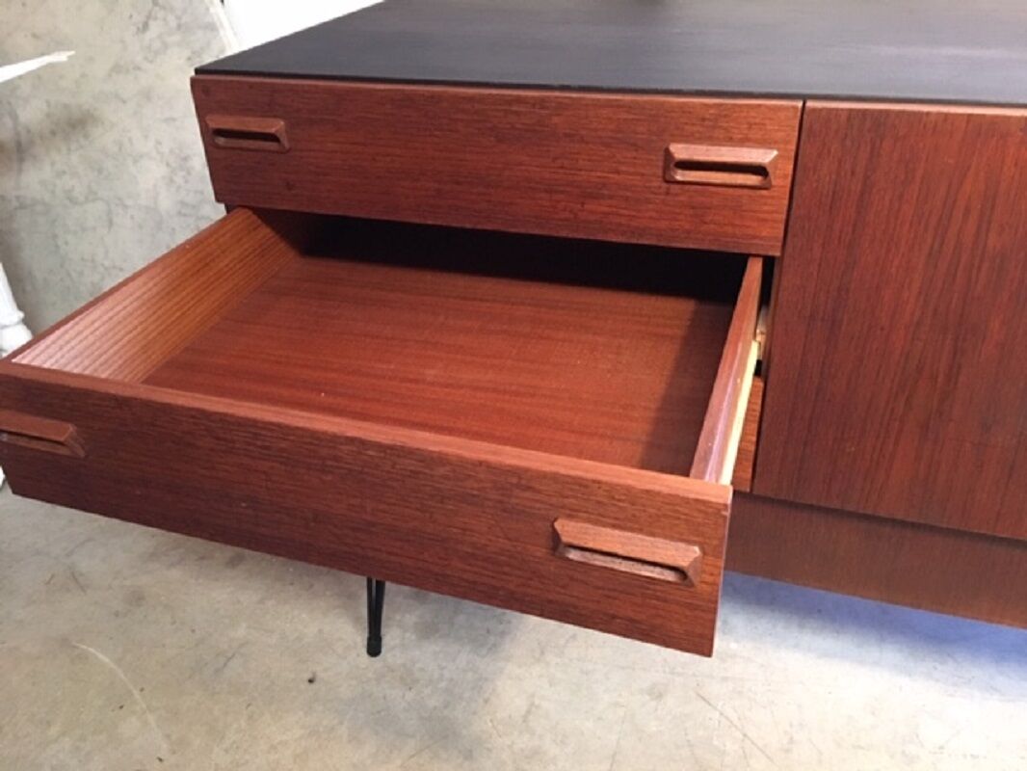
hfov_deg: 61.6
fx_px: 861
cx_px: 514
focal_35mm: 29
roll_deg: +1.9
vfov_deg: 48.2
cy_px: 386
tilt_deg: -31.5
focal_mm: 4.15
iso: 160
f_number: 2.2
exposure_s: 1/8
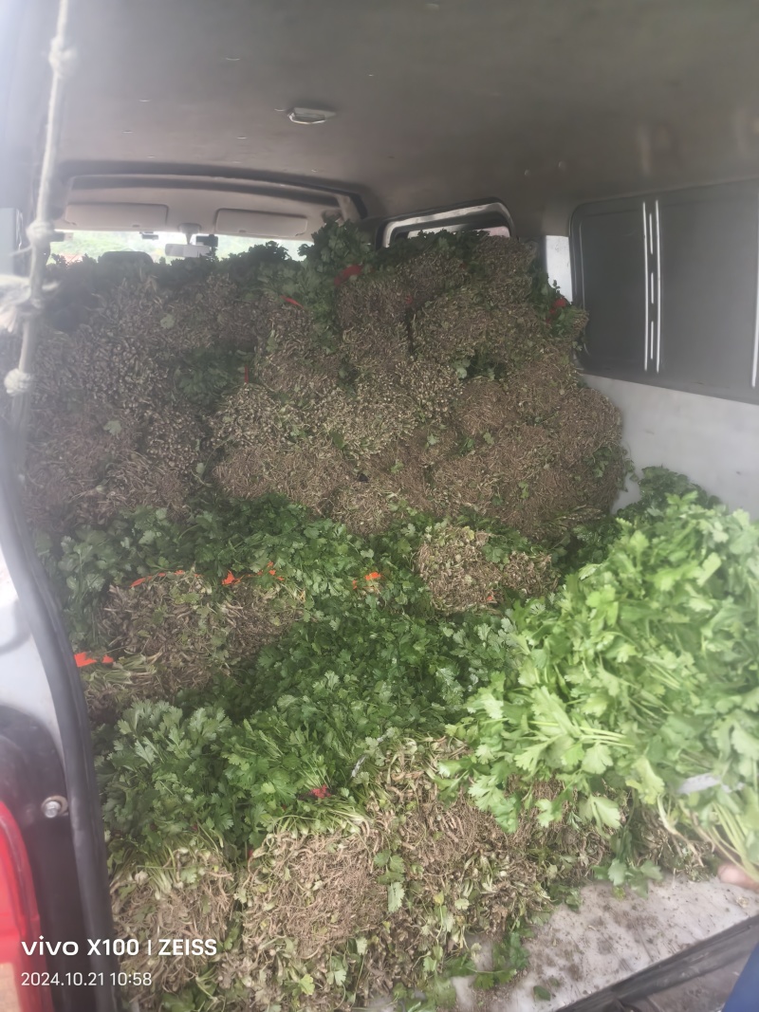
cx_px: 380
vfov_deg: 73.9
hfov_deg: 58.9
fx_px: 673
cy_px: 506
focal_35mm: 23
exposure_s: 1/615
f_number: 1.57
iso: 816
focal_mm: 5.6
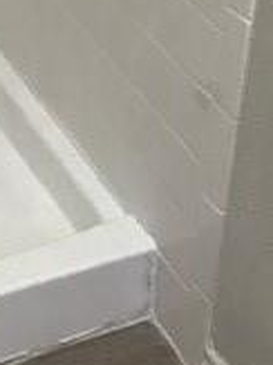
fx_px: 1158
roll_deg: -5.1
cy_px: -318
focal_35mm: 110
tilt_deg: -12.6
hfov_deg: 13.4
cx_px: 40
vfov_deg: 15.2
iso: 40
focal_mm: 3.99
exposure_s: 1/30
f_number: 1.8
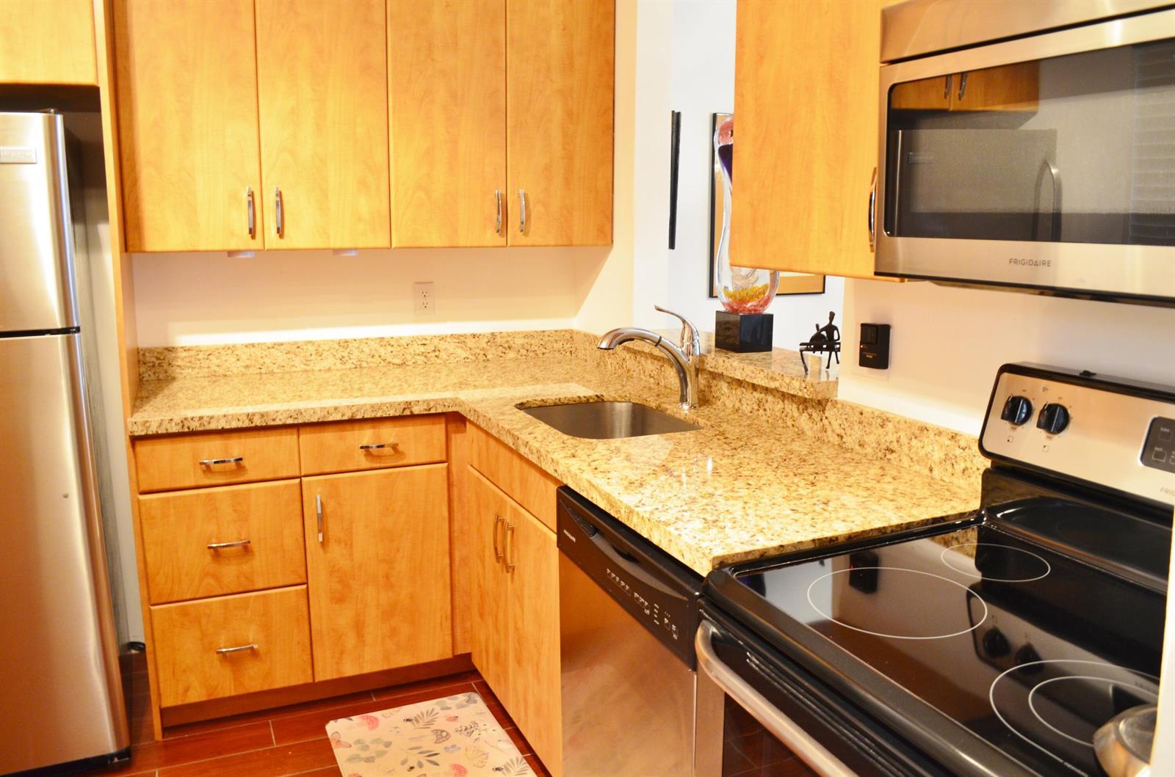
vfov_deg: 47.7
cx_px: 588
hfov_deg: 67.5
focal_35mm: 27
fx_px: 879
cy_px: 388
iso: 800
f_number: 5.6
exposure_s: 1/8
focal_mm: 18
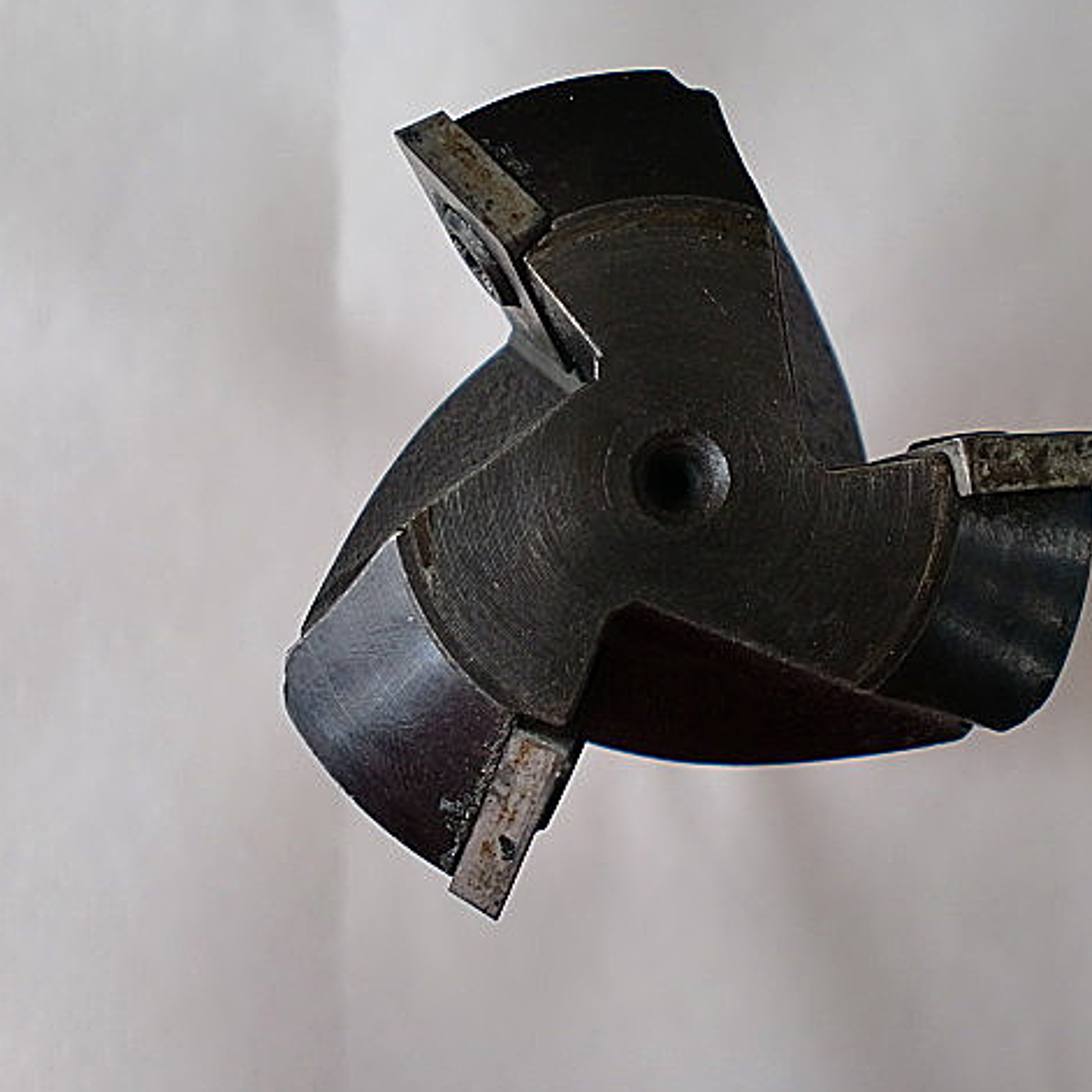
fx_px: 1499
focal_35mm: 42
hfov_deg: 39.9
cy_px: 547
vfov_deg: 40.0
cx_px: 647
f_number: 3.1
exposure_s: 1/60
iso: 125
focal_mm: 6.3
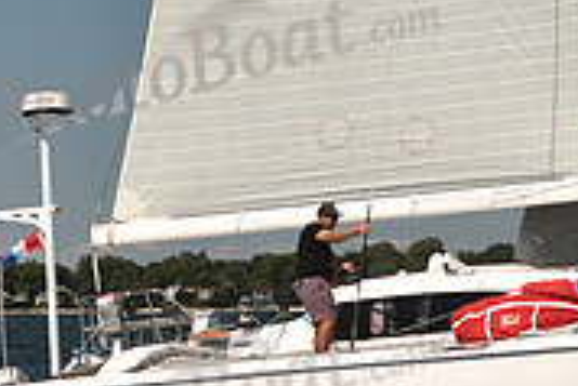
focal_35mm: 228
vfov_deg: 6.0
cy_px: 187
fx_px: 3664
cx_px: 610
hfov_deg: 9.0
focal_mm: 70
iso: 250
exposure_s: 1/1250
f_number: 5
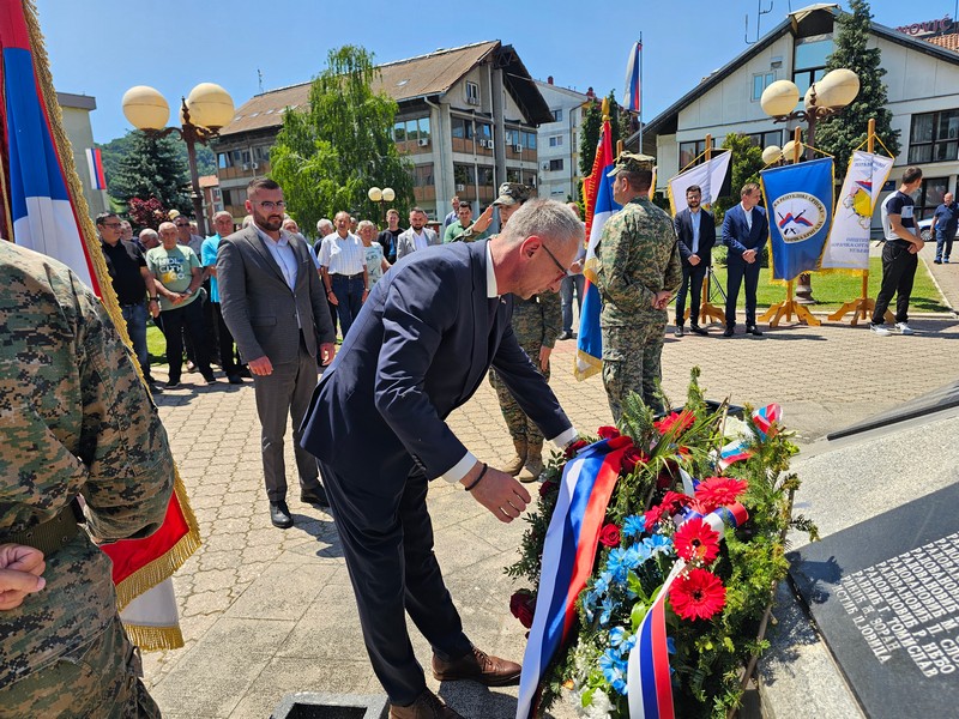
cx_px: 480
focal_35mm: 23
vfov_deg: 58.9
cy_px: 360
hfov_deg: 73.9
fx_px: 637
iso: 10
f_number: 1.7
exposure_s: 1/395
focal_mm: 6.3
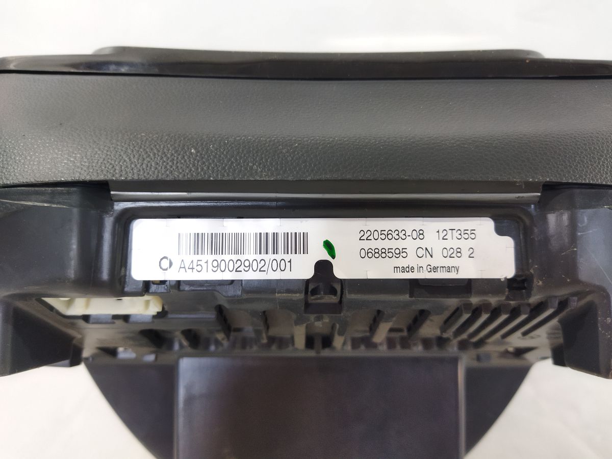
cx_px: 306
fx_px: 477
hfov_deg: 65.3
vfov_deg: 51.4
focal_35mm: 27
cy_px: 230
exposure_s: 1/50
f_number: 1.79
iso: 316
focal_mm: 4.71
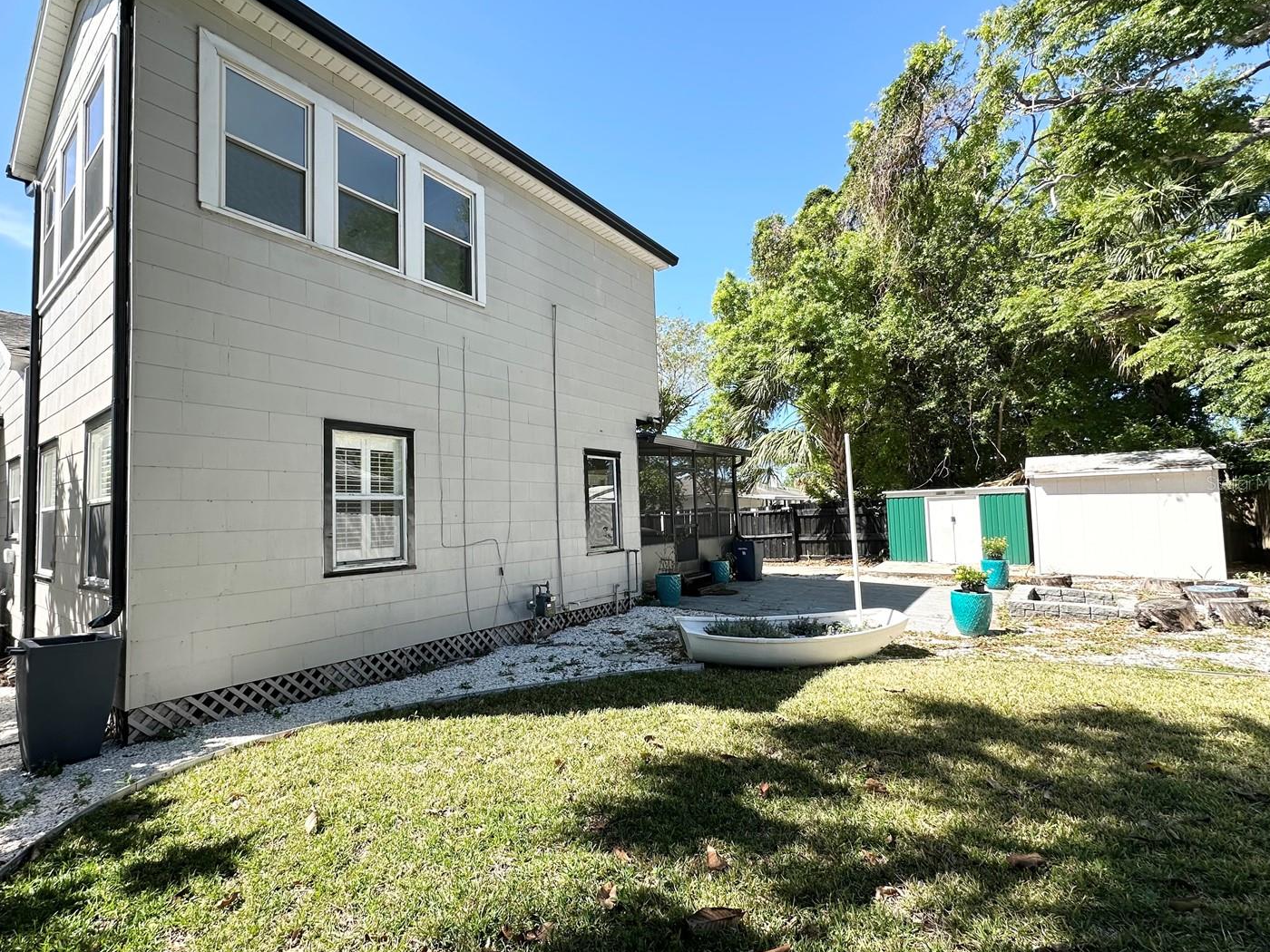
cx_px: 566
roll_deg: +1.4
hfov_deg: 94.1
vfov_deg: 78.1
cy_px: 482
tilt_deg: +3.4
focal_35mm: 16
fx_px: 587
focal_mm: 2.22
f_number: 2.2
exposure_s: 1/564
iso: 40
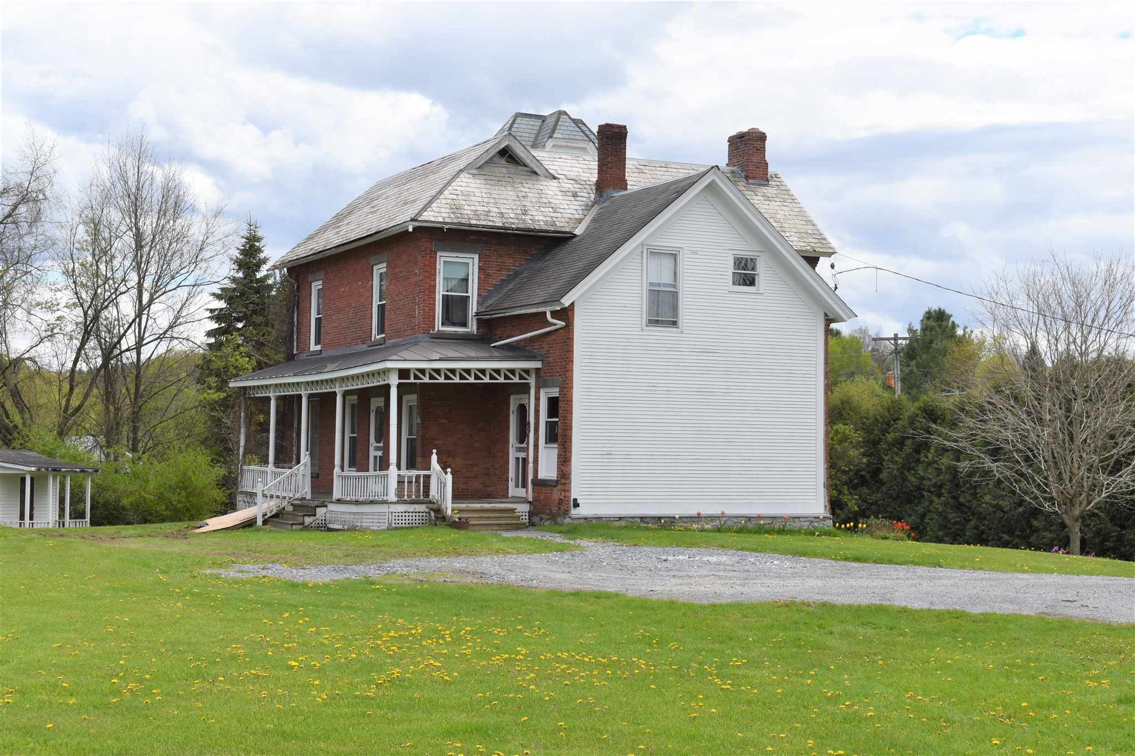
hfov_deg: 36.9
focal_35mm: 54
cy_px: 378
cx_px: 568
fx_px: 1702
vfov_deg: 25.1
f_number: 9
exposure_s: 1/320
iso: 100
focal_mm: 36
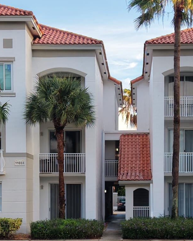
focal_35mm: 92
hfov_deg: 16.7
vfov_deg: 20.6
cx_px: 122
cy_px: 190
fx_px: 657
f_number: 1.8
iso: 400
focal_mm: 8.67
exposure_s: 1/725
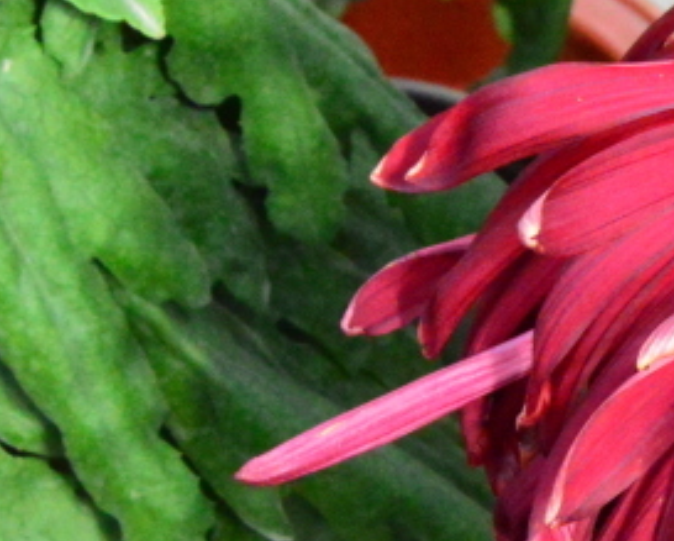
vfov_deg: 4.5
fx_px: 6845
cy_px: 219
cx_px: 1113
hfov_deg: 5.6
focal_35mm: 343
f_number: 22
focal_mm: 65
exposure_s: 1/250
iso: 6400
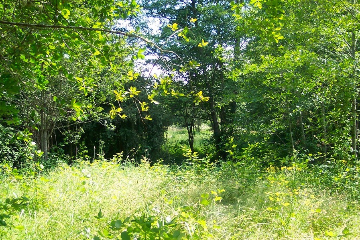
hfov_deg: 42.7
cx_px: 187
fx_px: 460
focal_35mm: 46
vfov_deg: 29.2
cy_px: 135
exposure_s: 1/350
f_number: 2.8
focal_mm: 8
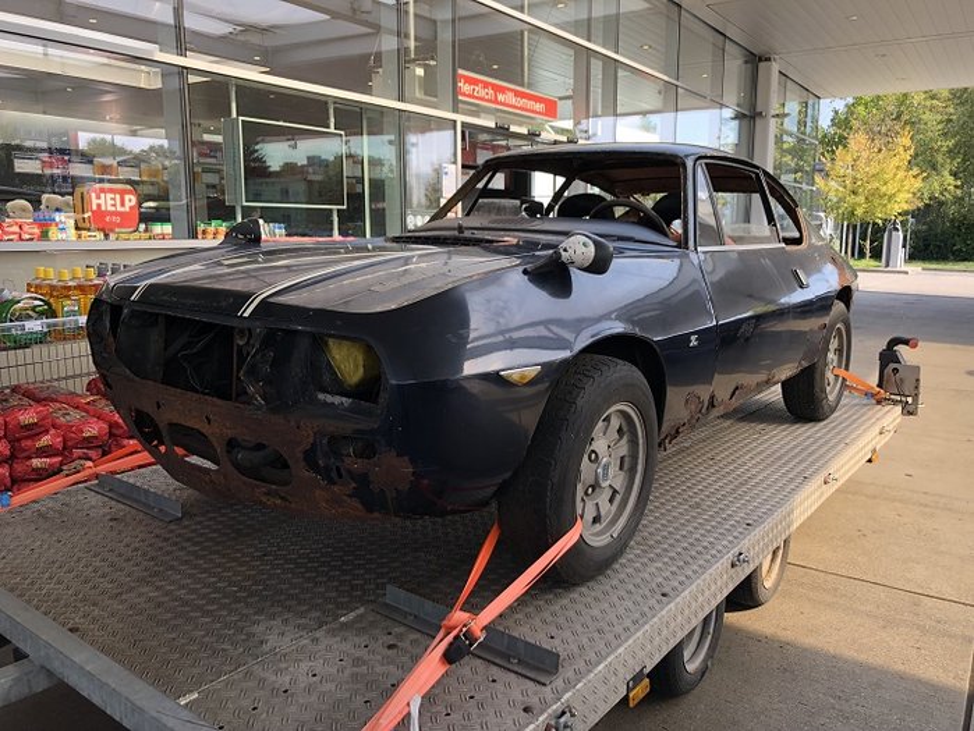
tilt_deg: -9.2
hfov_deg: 63.4
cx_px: 487
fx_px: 788
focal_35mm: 28
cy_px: 366
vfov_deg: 49.8
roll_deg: -0.1
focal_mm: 3.99
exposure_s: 1/204
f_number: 1.8
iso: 20
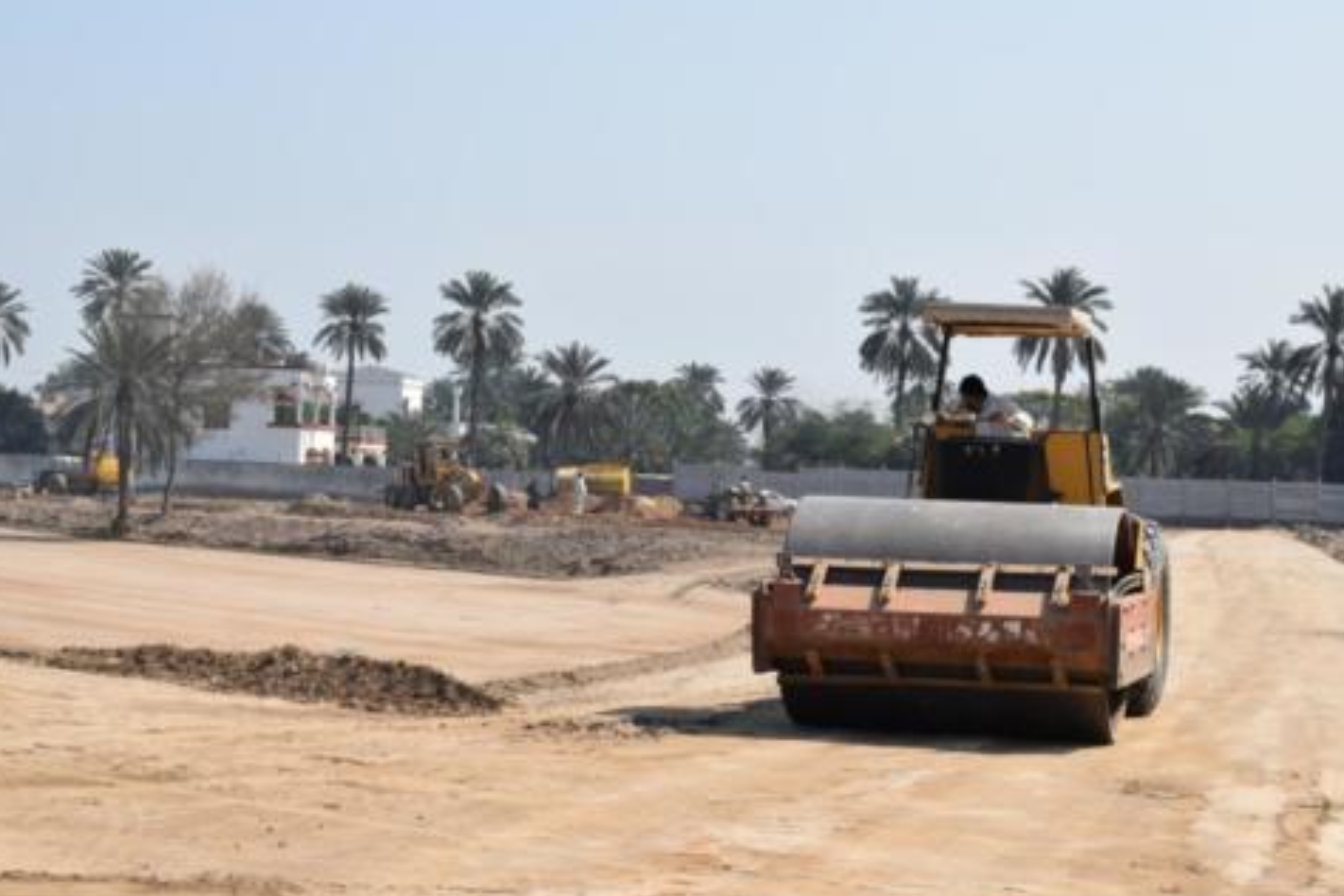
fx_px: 2837
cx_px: 646
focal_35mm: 76
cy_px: 448
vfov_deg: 17.9
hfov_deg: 26.6
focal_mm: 48
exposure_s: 1/400
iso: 200
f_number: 10
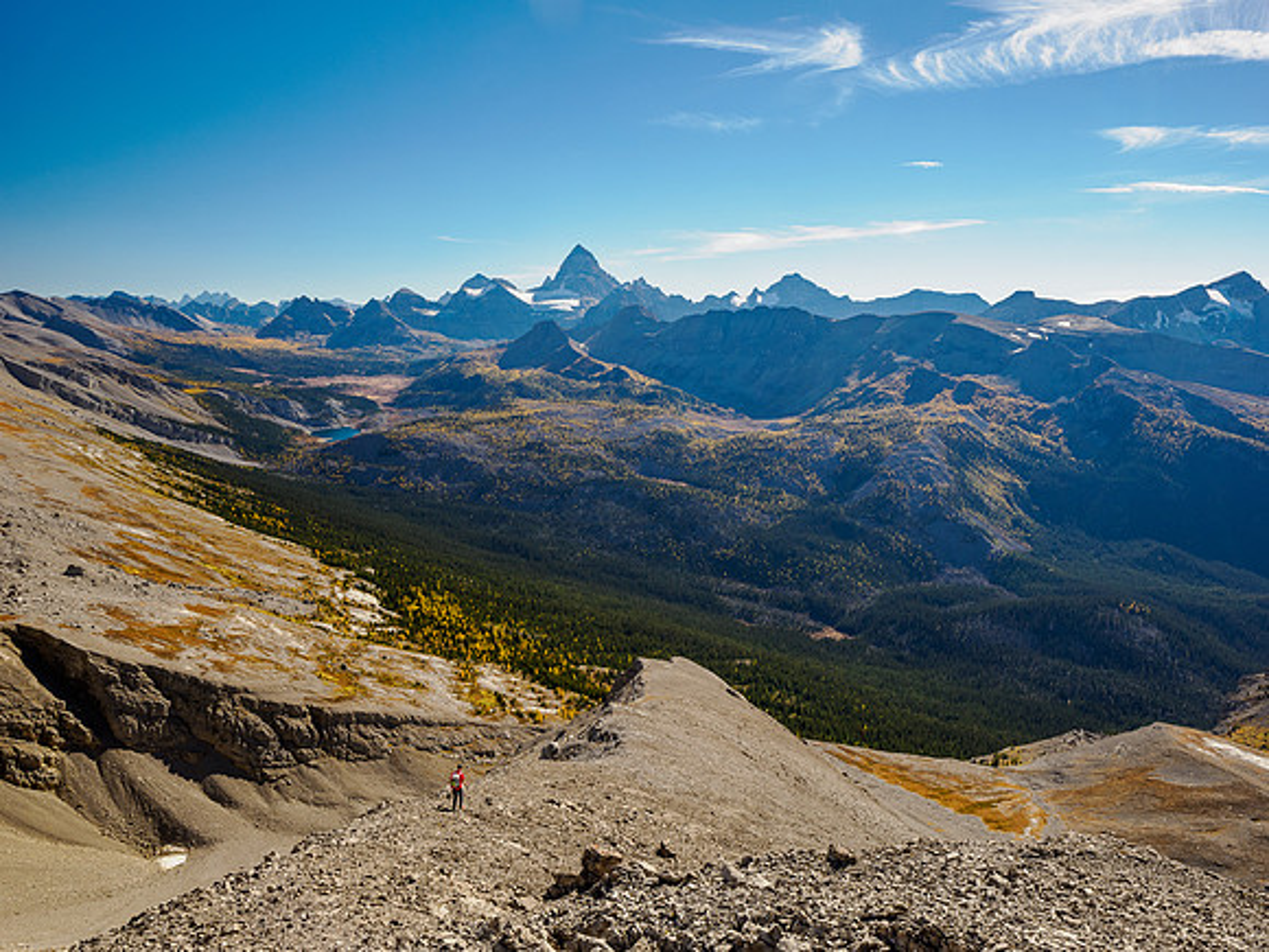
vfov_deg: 56.8
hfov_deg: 71.6
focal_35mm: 24
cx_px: 634
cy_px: 476
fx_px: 880
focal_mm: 12
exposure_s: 1/125
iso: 200
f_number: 8
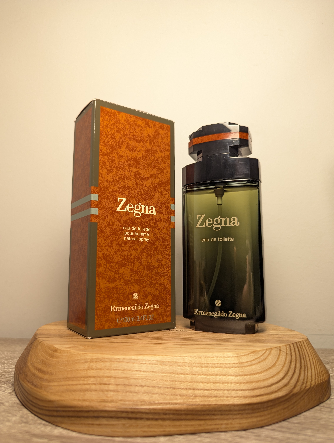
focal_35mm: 24
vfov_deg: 71.5
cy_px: 222
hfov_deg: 56.9
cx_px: 167
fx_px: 308
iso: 141
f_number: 1.85
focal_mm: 6.81
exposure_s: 1/90
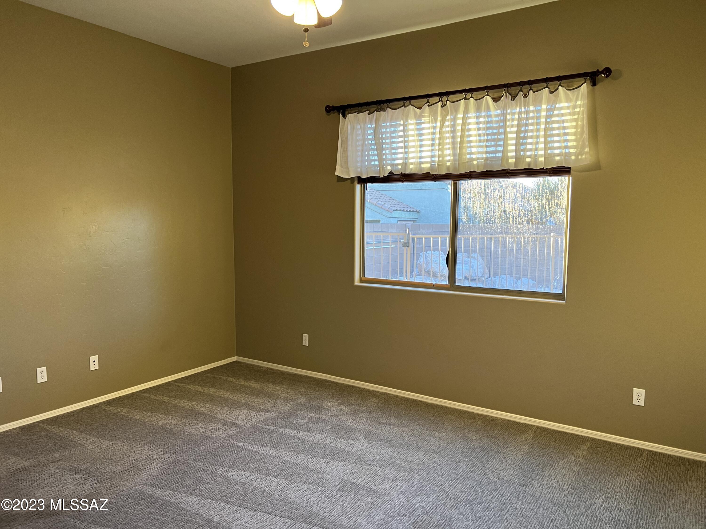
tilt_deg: -5.9
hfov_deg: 67.3
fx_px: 530
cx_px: 353
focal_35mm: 26
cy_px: 264
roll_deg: -0.5
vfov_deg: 53.1
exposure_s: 1/60
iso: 100
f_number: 1.5
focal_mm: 5.7
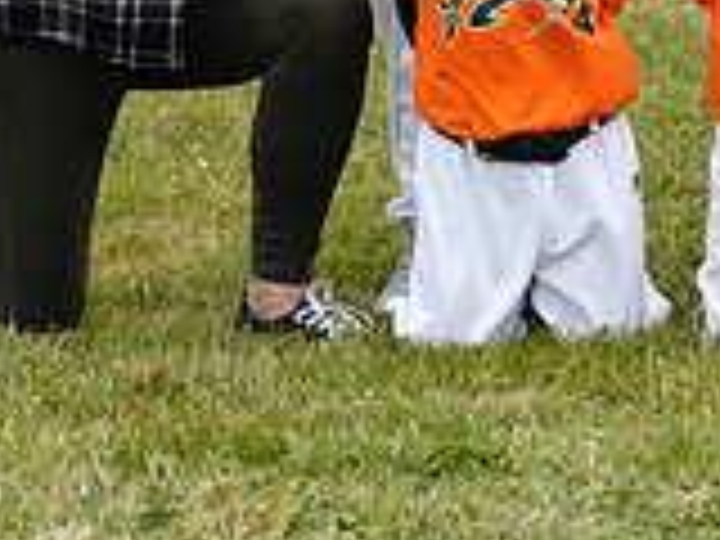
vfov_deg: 4.2
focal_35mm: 352
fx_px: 7321
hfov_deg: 5.6
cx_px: 828
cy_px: -299
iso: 50
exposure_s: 1/250
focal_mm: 101
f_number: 5.6
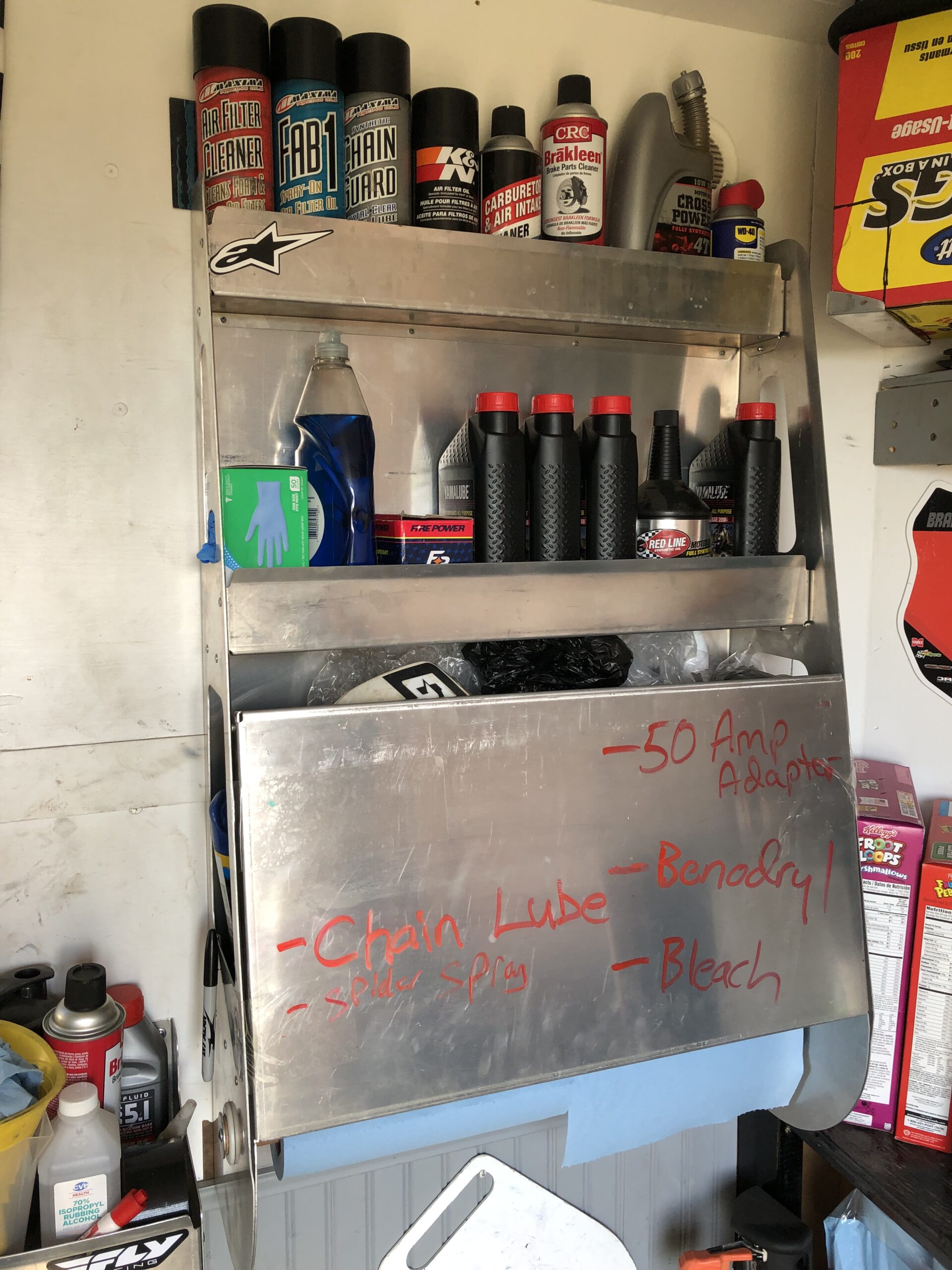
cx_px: 476
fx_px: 1027
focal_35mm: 28
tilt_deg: -6.1
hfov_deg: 49.7
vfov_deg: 63.4
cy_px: 635
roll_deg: +0.1
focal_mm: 3.99
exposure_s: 1/120
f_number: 1.8
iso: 64
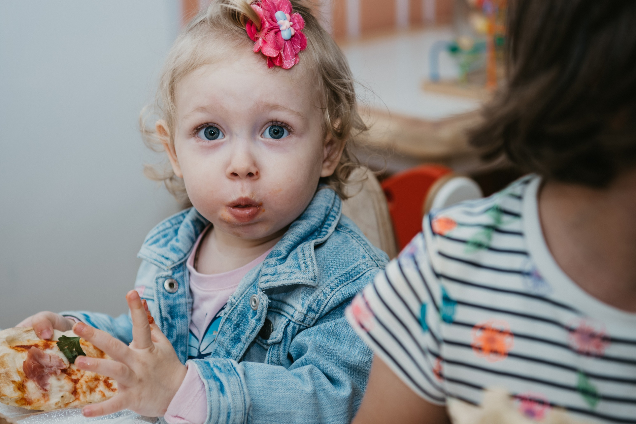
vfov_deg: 14.7
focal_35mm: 93
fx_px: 1643
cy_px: 178
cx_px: 224
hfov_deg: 21.8
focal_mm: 70
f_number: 3.5
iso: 100
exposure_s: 1/160
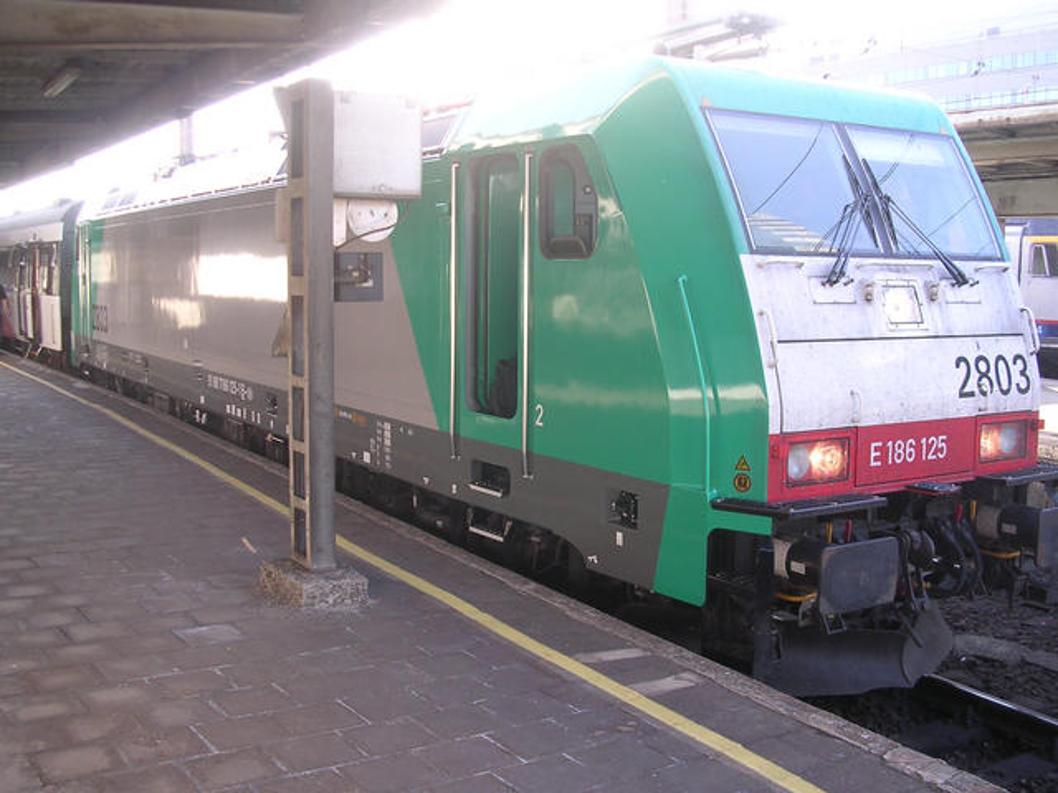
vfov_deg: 37.7
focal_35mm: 38
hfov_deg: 49.0
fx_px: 1161
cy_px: 396
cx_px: 529
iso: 100
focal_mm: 5.8
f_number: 2.8
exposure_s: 1/55.3
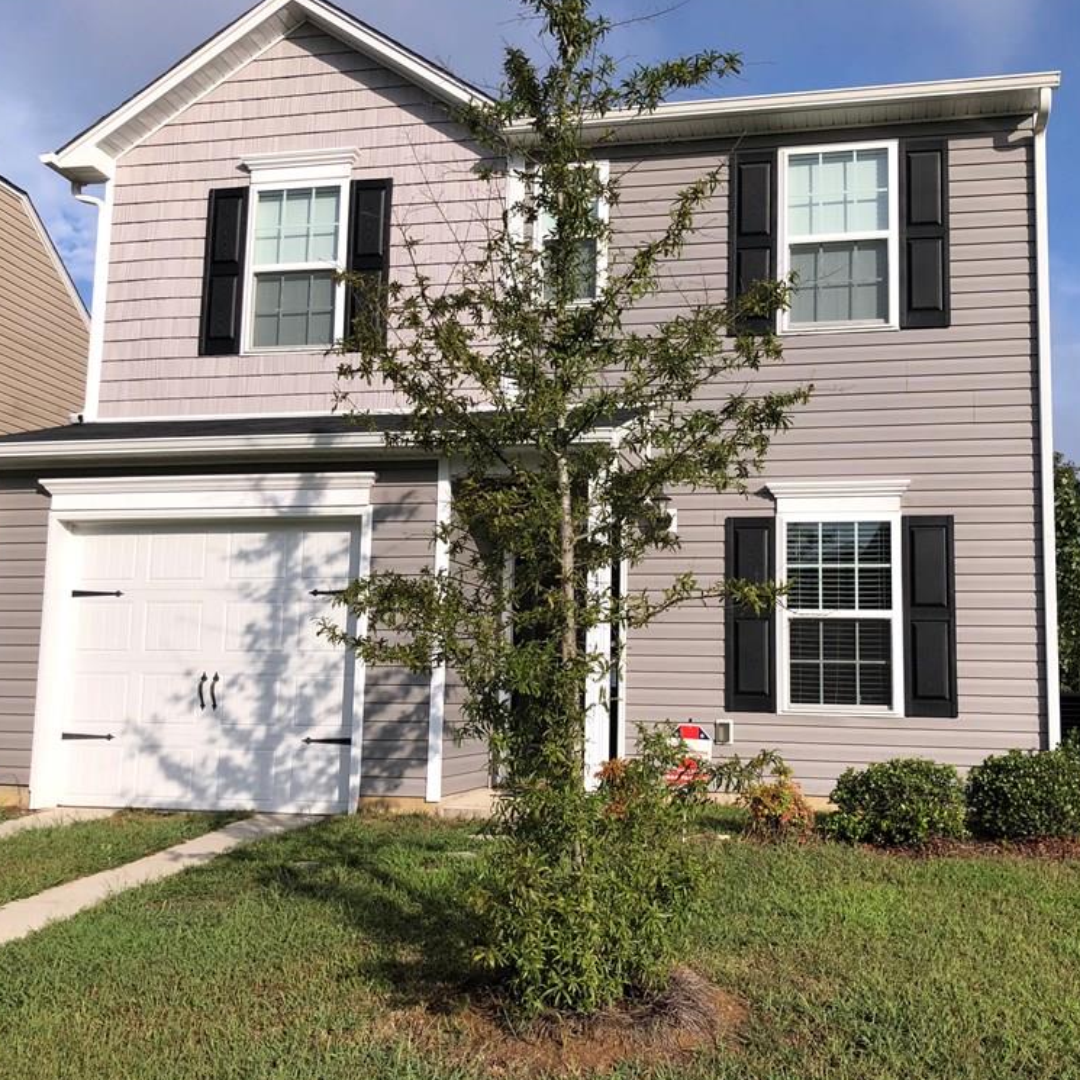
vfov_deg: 48.5
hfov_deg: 48.2
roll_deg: -1.2
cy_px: 542
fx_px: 1200
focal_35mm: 34
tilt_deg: +7.3
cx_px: 632
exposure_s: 1/3205
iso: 20
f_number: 1.8
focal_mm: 4
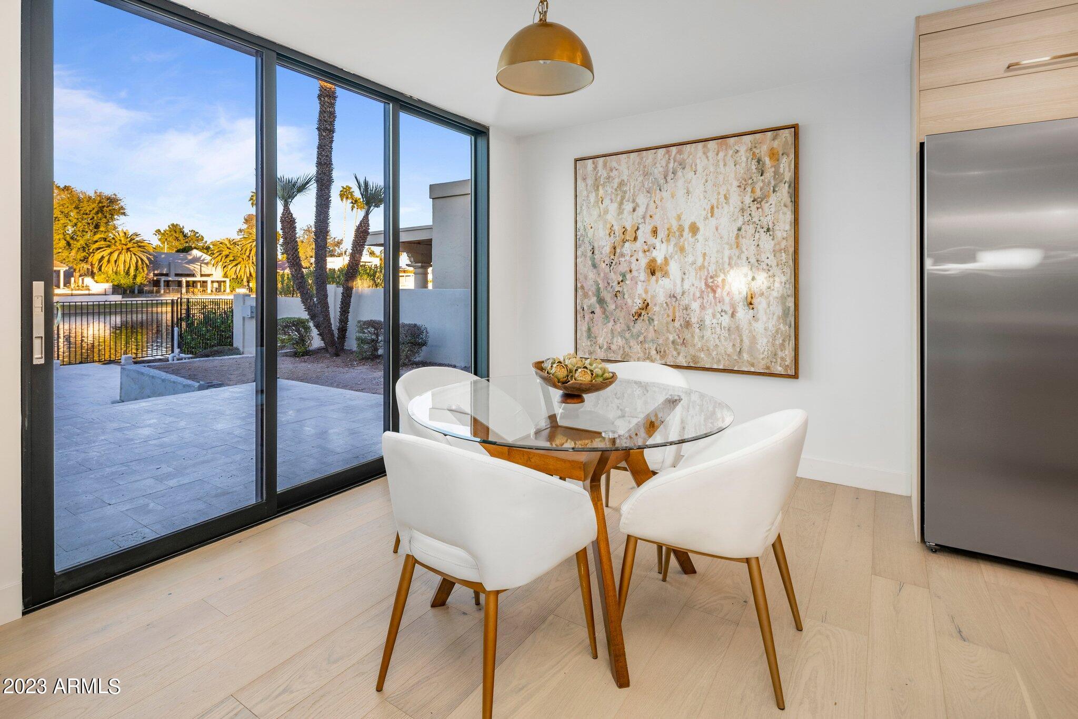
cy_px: 360
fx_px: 509
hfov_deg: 93.3
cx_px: 539
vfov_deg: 70.4
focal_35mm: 17
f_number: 10
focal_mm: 17
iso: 500
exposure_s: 1/8
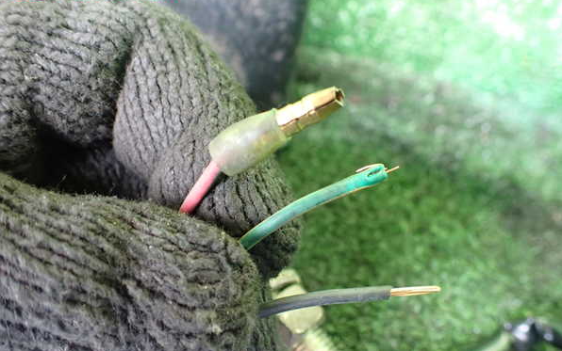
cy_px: 192
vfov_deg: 39.4
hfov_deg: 59.6
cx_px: 282
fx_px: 490
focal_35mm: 32
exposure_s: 1/100
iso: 800
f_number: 2.3
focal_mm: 5.4
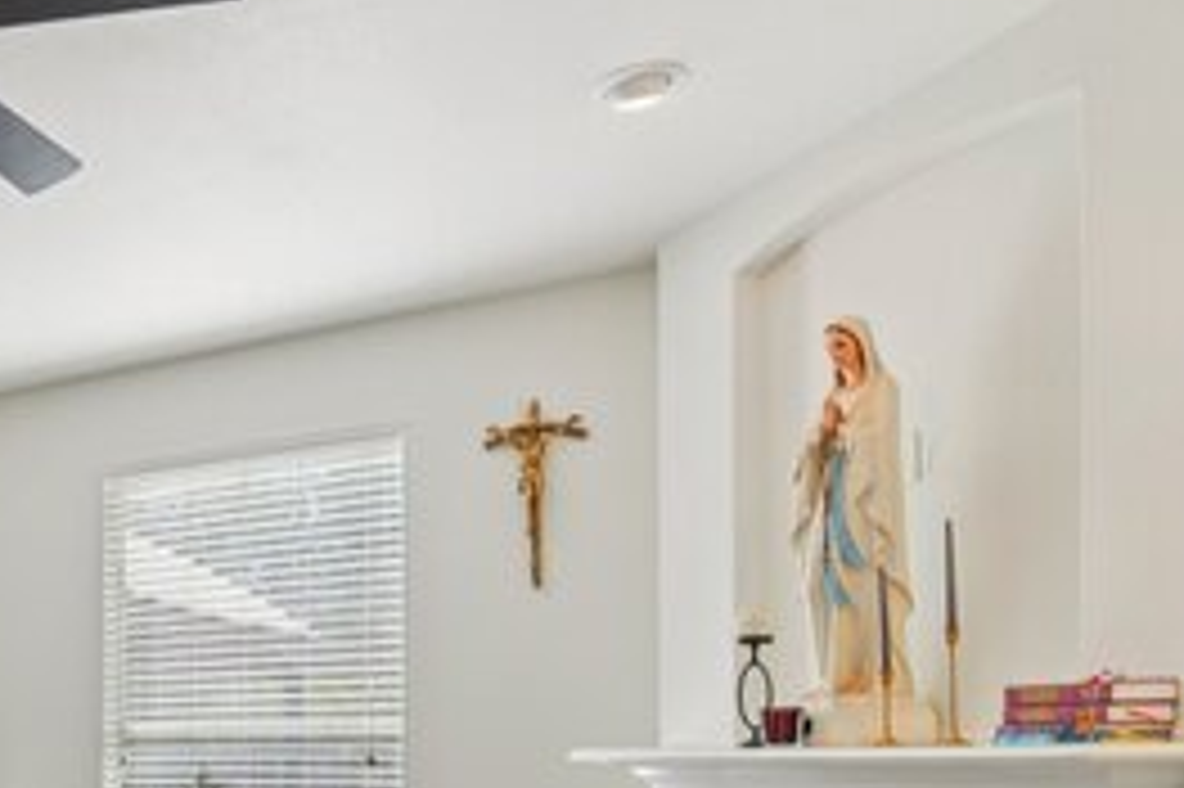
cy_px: 772
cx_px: -41
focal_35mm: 39
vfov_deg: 31.8
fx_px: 1282
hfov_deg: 41.9
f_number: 8
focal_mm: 16
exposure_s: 1/60
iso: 400
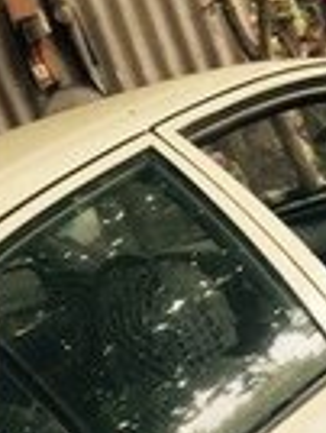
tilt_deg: -26.5
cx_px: 300
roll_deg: +21.6
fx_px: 1339
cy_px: 763
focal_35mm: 107
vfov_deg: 15.8
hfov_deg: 13.7
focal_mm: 4.15
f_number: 2.2
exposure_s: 1/50
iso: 32
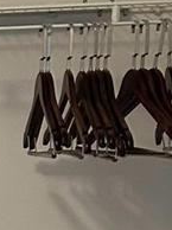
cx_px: -321
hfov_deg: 6.6
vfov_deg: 9.3
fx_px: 1368
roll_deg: +1.1
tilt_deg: -9.9
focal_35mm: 206
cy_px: 356
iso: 250
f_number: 1.5
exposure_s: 1/60
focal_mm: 5.7
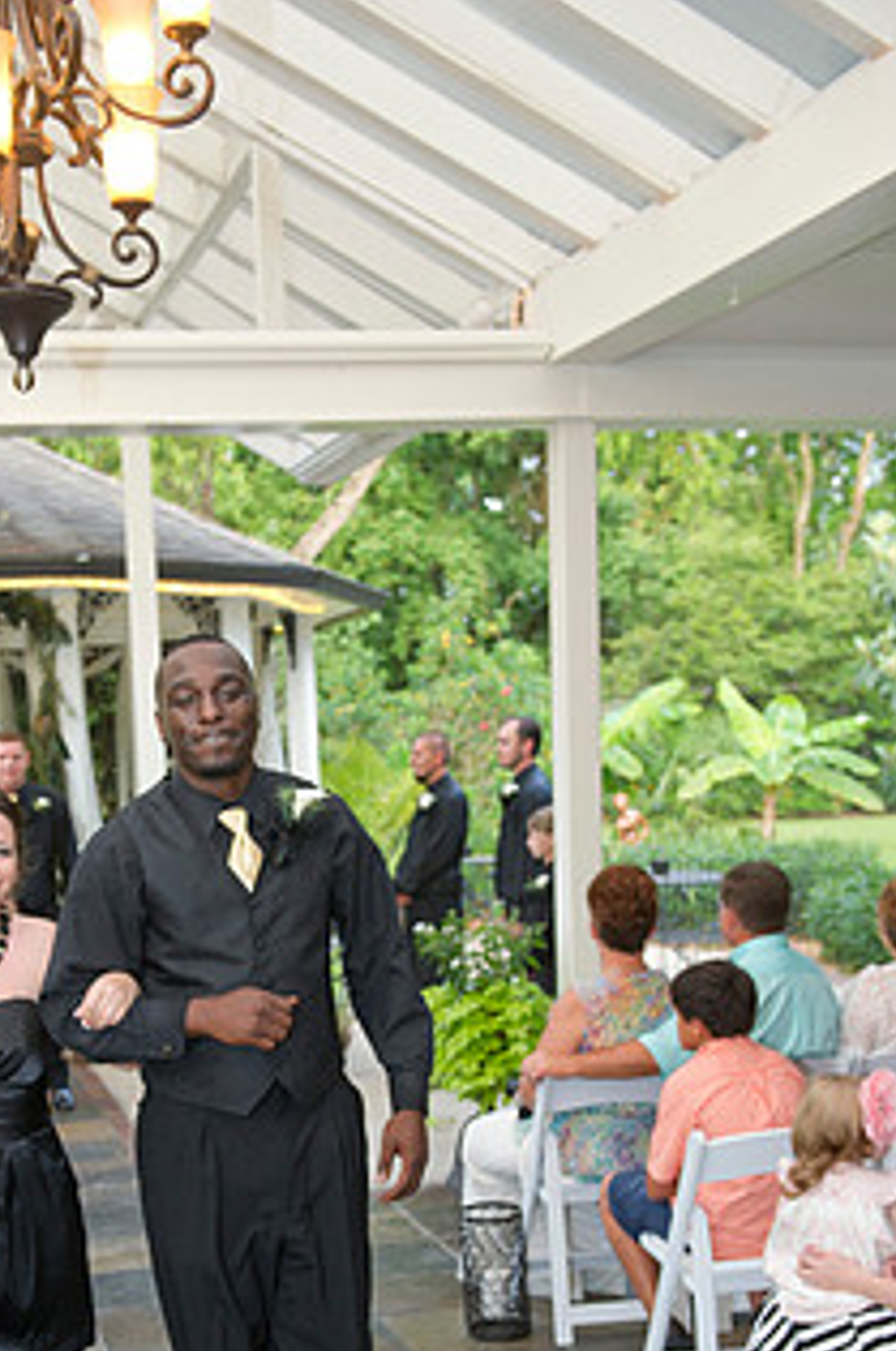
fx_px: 1873
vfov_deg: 38.9
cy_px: 961
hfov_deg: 26.7
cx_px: 272
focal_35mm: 50
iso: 800
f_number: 4
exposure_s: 1/125
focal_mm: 35
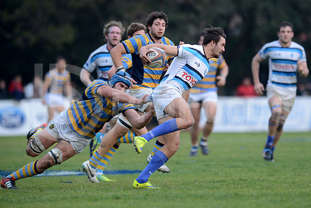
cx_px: 156
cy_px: 104
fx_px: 3629
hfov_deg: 4.9
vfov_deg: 3.3
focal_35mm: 420
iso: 1100
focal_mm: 420
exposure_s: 1/800
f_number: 4
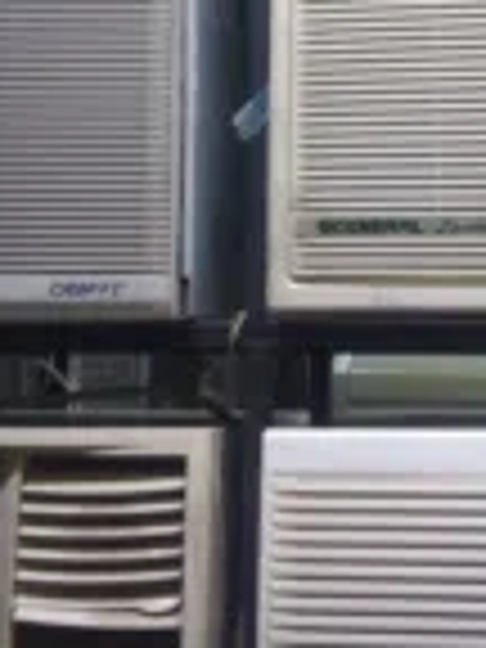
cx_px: 306
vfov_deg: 26.1
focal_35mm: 72
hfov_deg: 20.4
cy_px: 54
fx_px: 1348
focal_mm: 3.6
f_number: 1.8
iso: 230
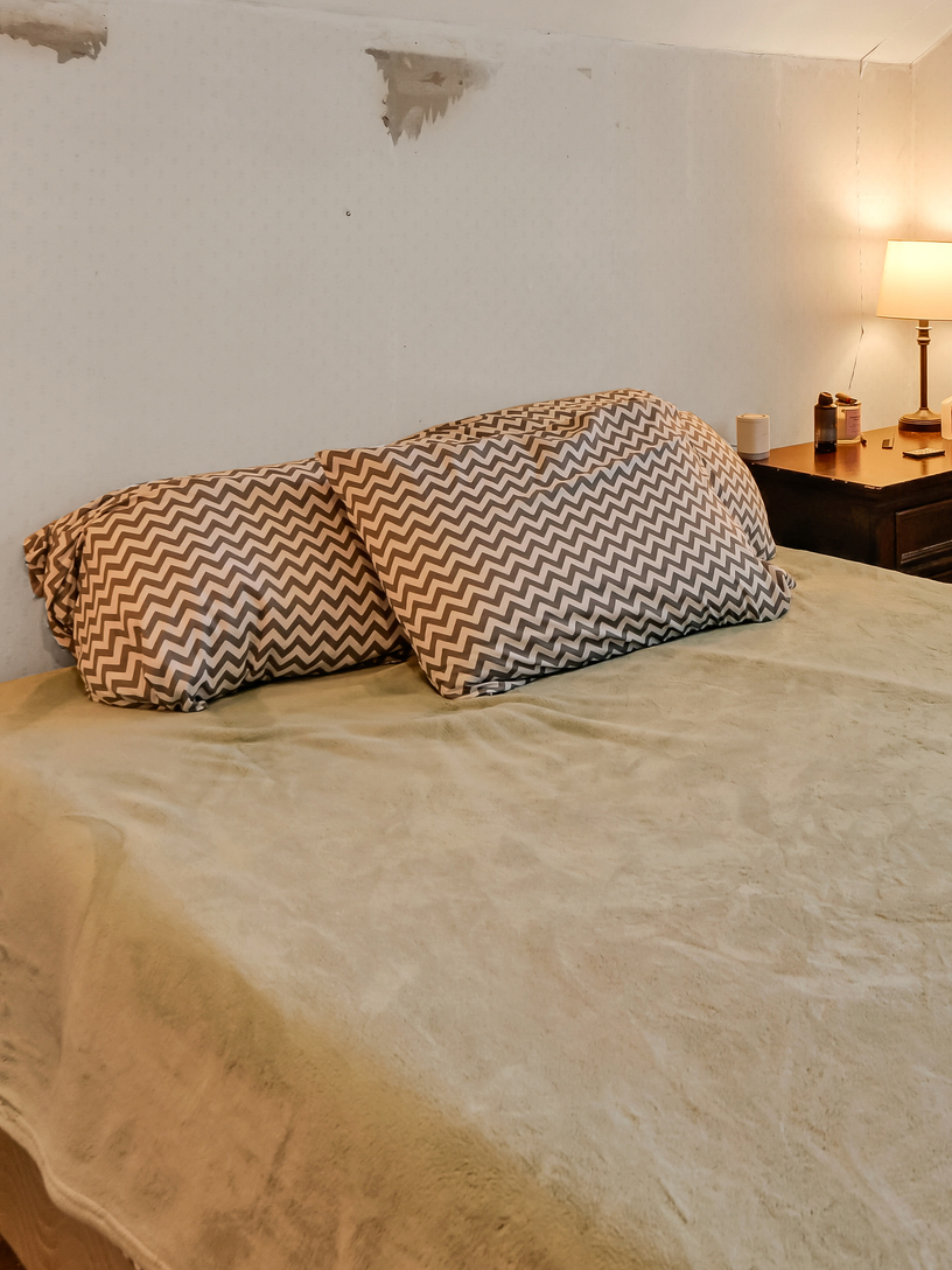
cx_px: 810
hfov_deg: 36.0
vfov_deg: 45.7
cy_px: 205
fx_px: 1393
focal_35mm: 38
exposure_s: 1/400
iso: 200
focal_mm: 14
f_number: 8
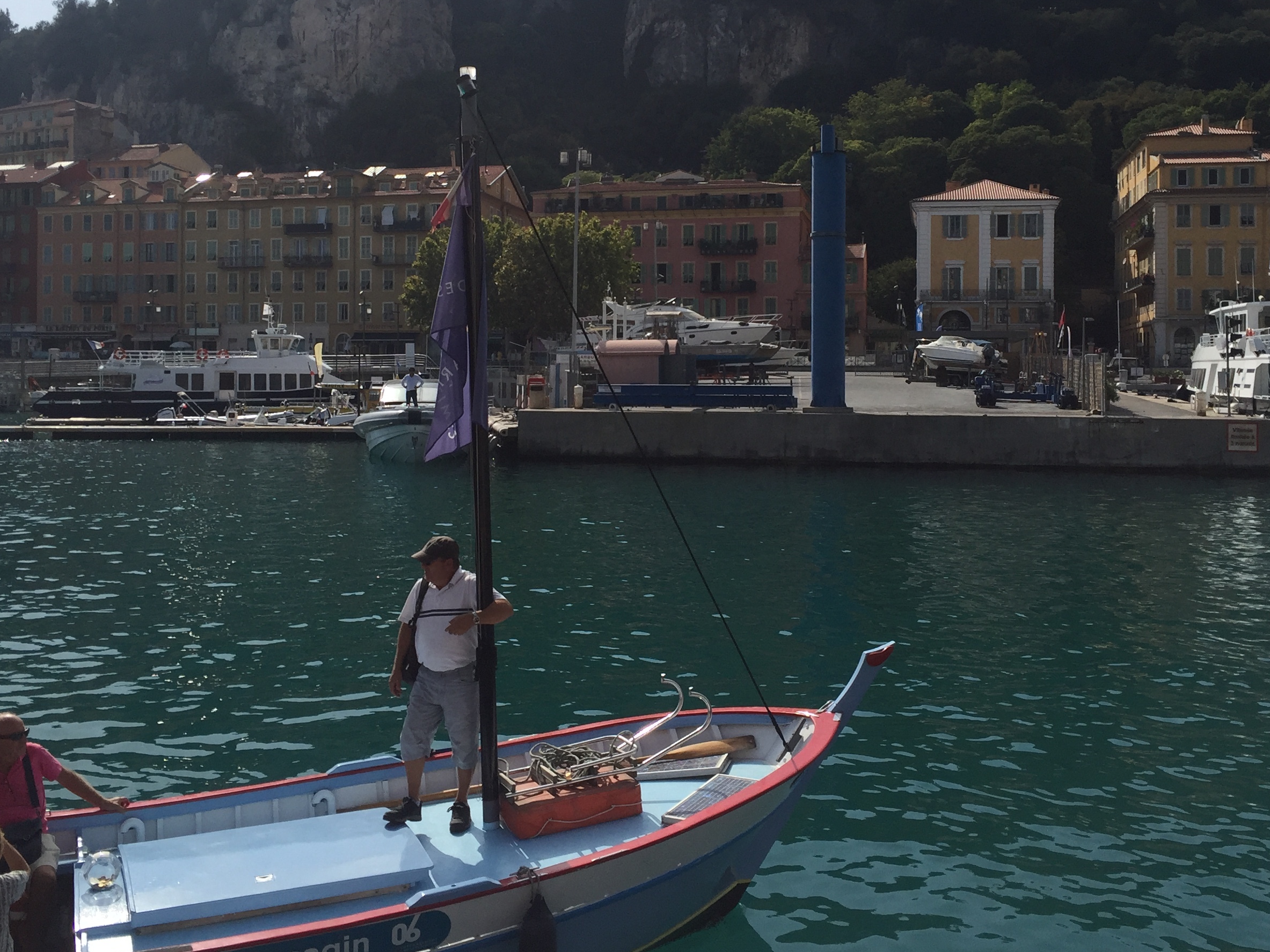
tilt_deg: +2.1
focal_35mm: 40
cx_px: 635
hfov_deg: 46.8
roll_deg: -0.8
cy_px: 341
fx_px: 1468
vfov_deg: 35.7
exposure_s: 1/3968
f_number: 2.2
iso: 32
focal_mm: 4.15
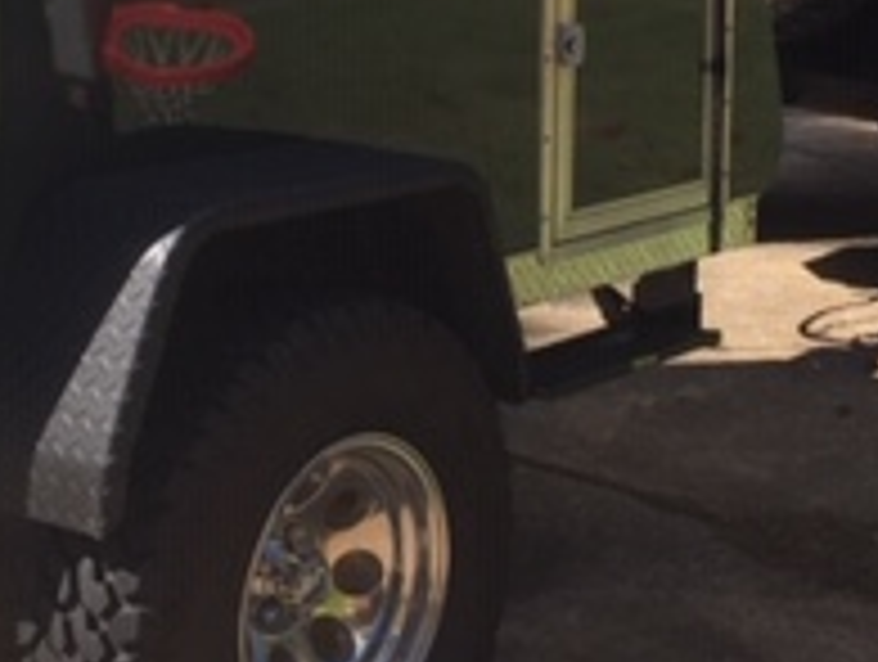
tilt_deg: -7.7
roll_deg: -2.1
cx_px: 401
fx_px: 2414
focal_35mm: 95
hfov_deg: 20.6
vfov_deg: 15.5
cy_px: 126
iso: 32
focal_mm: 4.15
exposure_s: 1/1130
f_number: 2.2
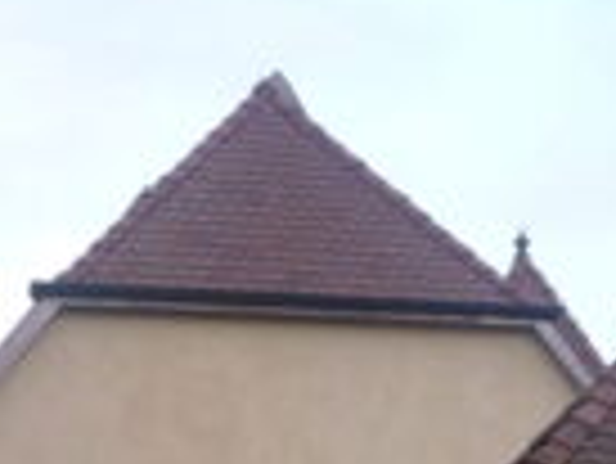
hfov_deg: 14.9
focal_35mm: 127
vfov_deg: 11.1
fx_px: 2262
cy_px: 766
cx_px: 769
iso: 80
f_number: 3
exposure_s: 1/50
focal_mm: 5.2
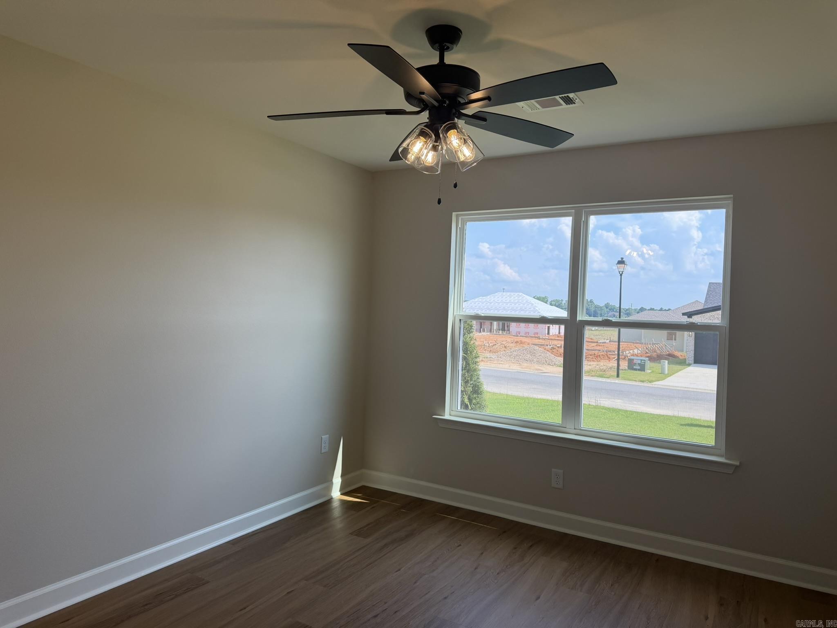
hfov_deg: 71.6
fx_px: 580
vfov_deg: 56.8
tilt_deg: +0.2
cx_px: 418
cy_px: 314
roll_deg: -1.3
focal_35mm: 24
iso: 100
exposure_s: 1/1106
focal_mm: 6.76
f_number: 1.78
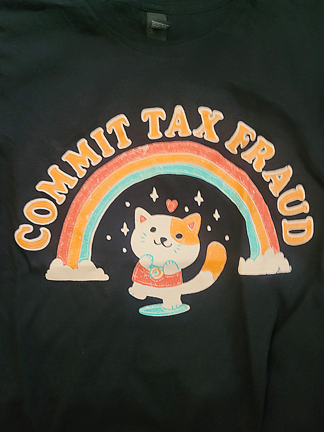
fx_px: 324
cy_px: 216
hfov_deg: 53.1
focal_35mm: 26
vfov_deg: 67.3
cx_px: 162
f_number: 1.8
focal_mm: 5.4
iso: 640
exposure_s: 1/40
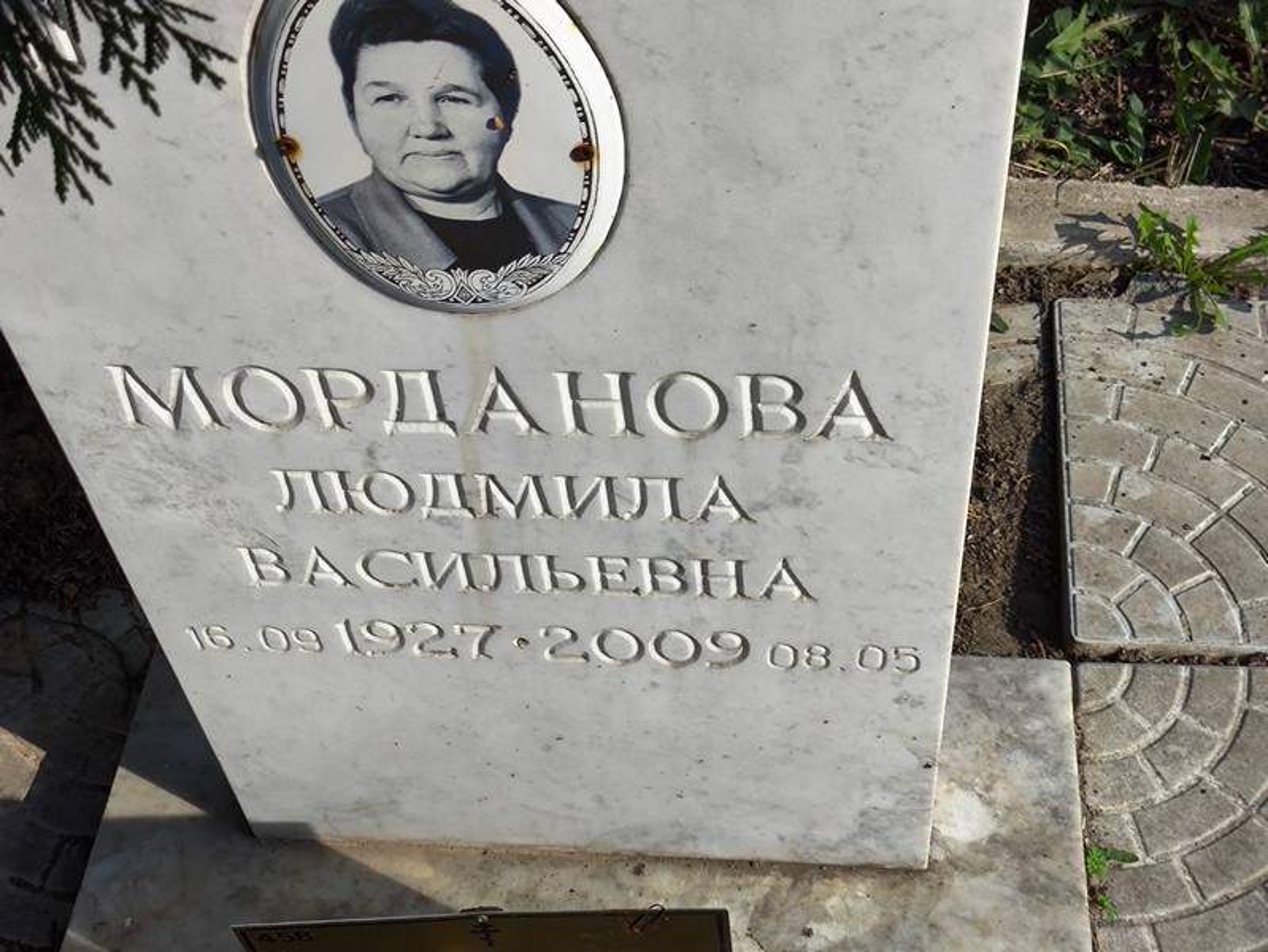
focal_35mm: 50
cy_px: 476
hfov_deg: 38.2
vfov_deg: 29.1
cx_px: 634
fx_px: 1832
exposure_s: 1/1297
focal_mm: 4.71
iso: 50
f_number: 1.7
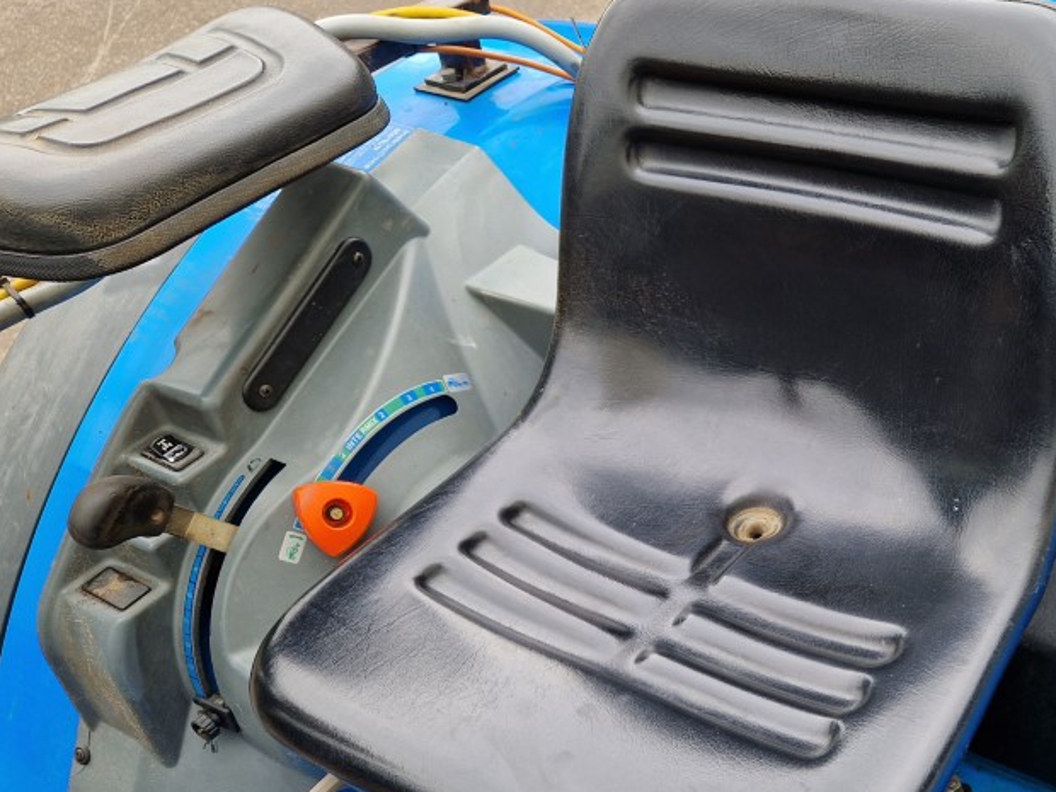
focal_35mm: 38
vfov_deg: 37.4
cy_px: 509
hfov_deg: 47.2
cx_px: 789
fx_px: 1159
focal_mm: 5.4
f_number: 1.8
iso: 50
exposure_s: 1/180
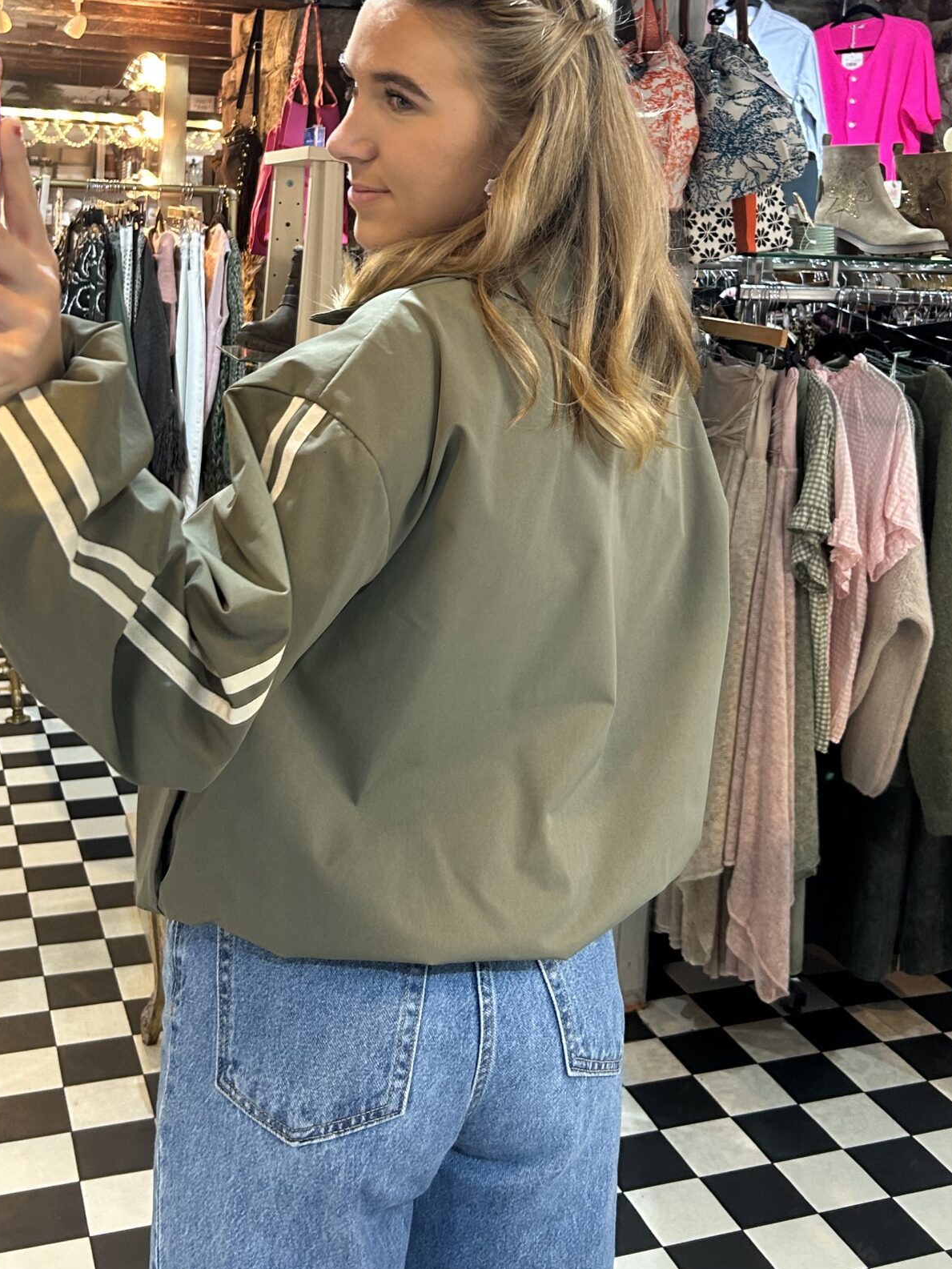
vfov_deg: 43.3
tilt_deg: -10.2
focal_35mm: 42
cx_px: 439
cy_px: 307
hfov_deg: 34.3
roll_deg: -5.3
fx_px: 1540
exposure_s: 1/50
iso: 200
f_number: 1.5
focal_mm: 5.7
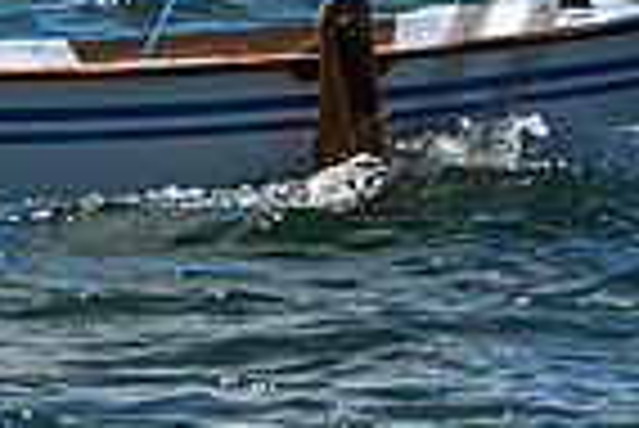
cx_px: -92
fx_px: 17715
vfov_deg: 1.4
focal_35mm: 997
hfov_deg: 2.1
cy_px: -324
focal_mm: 200
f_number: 16
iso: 250
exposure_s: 1/640
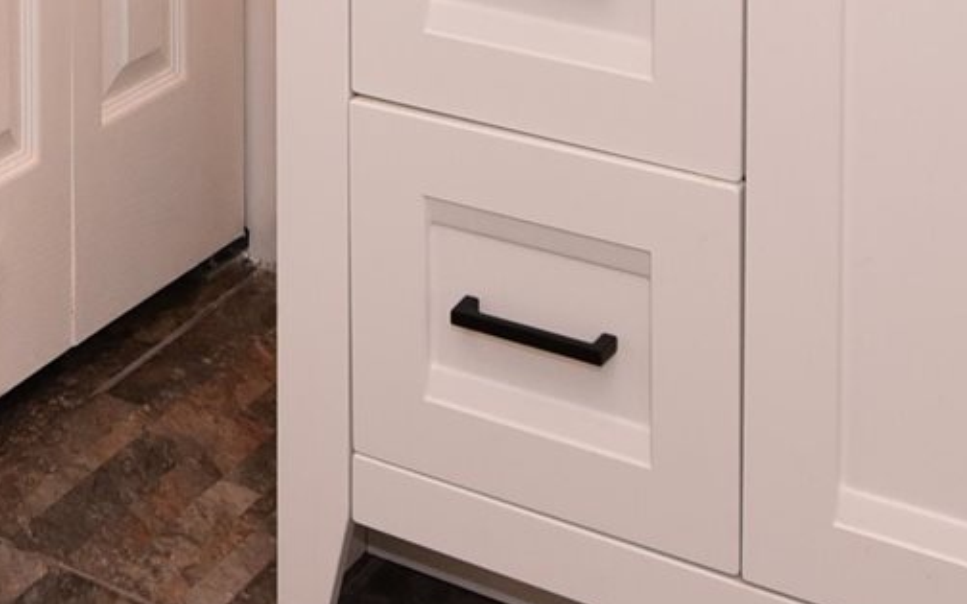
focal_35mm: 87
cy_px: -631
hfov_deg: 22.2
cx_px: -167
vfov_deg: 12.9
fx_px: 2293
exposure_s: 1/60
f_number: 6.3
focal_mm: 14
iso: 800
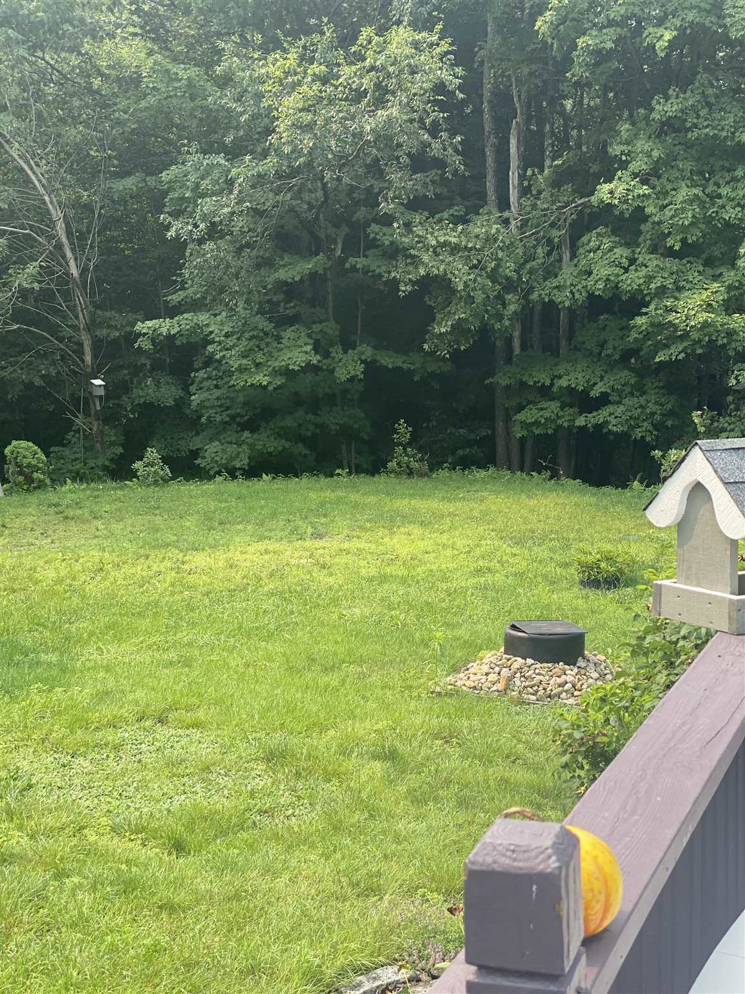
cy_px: 497
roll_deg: +0.2
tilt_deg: -4.4
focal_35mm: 52
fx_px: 1492
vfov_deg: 36.8
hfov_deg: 28.0
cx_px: 372
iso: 20
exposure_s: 1/363
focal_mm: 6
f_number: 2
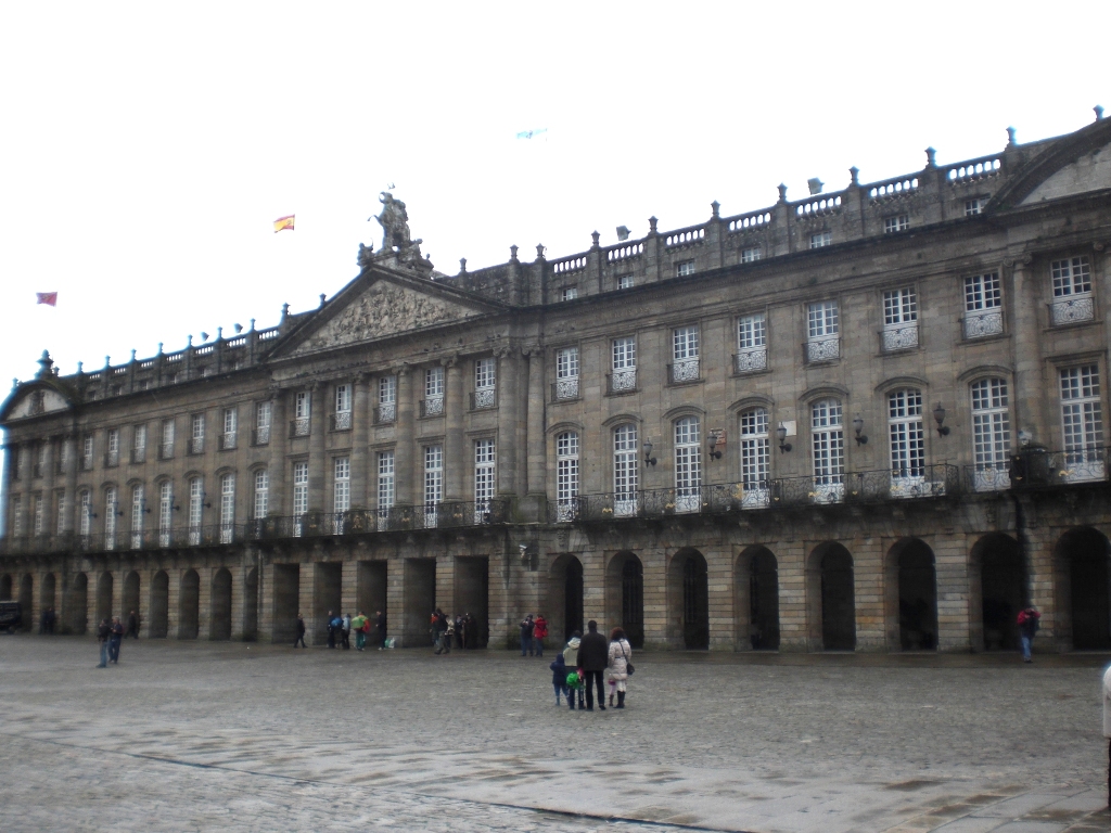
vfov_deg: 37.7
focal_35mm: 38
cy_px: 416
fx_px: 1220
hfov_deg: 49.0
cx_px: 556
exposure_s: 1/320
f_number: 3.1
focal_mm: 6.3
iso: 64
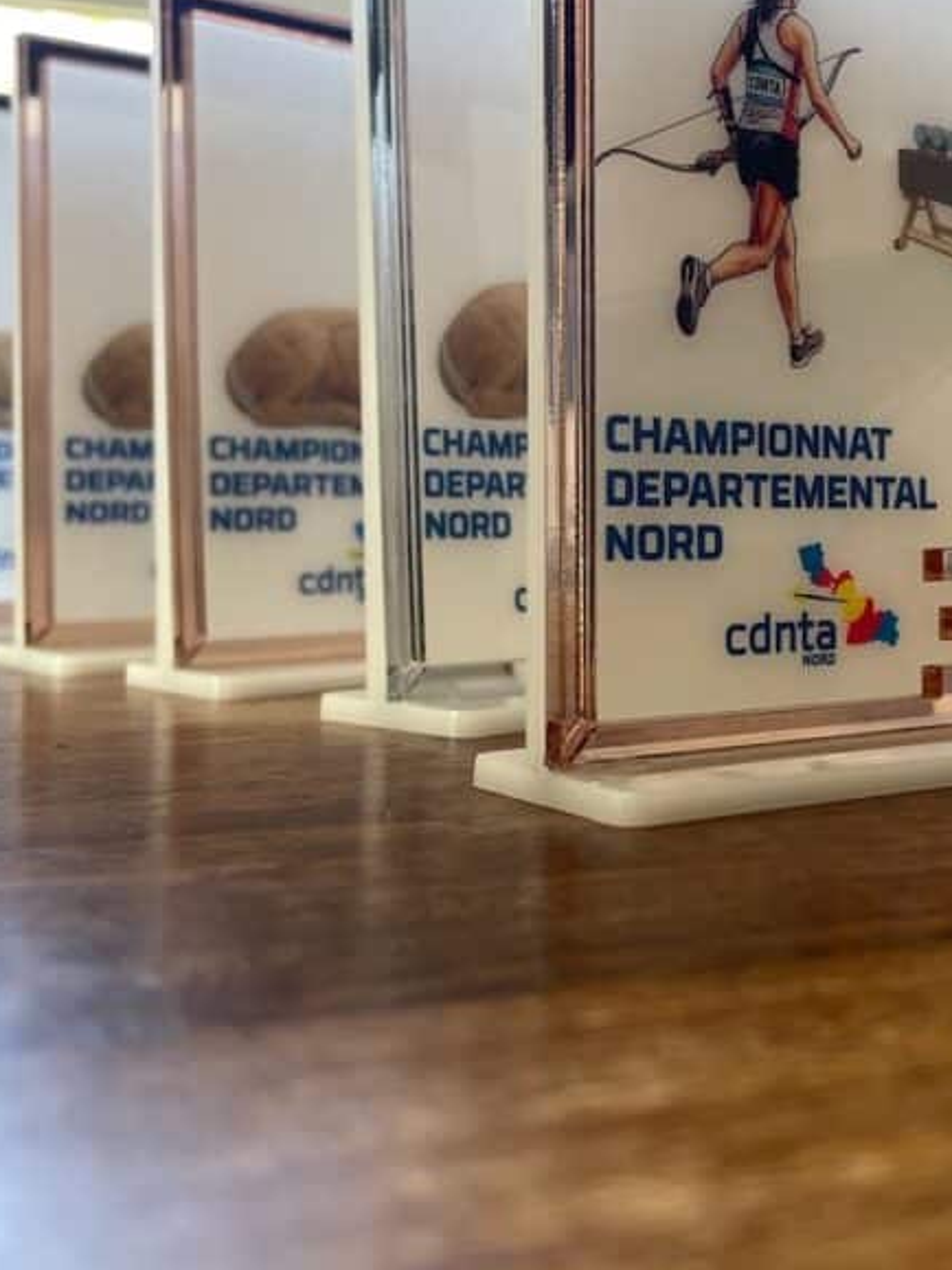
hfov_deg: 30.7
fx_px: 1687
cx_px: 759
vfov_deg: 41.0
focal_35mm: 46
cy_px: 500
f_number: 1.6
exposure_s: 1/100
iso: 125
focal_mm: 4.2
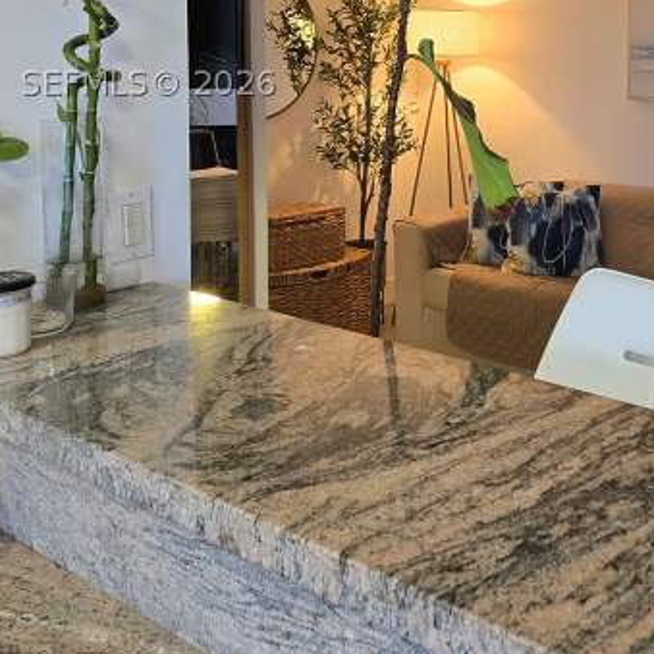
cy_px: 83
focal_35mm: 48
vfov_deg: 33.7
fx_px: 1026
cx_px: 571
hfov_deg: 33.7
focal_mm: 5.4
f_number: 1.8
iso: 500
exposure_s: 1/120
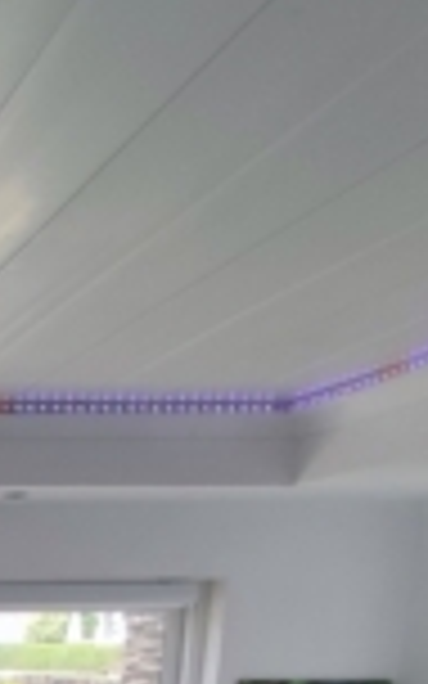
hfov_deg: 16.3
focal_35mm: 65
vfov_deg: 25.9
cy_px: 936
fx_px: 1213
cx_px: -374
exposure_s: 1/188
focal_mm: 1.65
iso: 50
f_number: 2.2
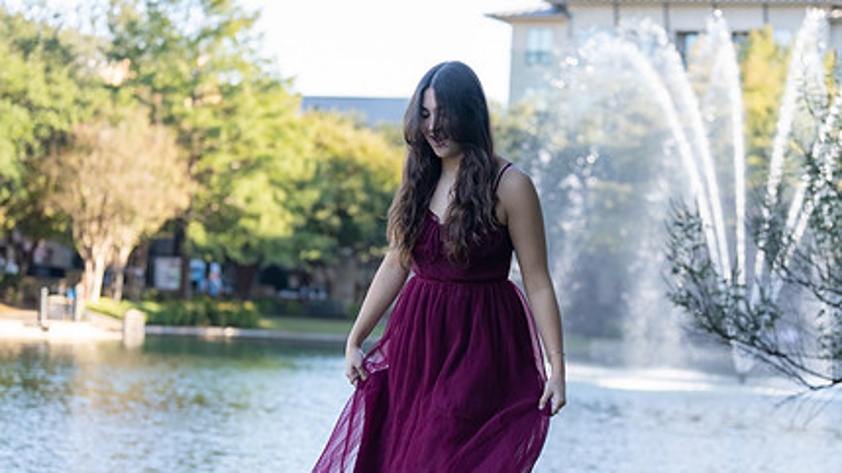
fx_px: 2321
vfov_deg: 11.6
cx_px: 444
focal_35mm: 104
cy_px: 344
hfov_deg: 20.6
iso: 400
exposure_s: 1/640
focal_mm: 70
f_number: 2.8
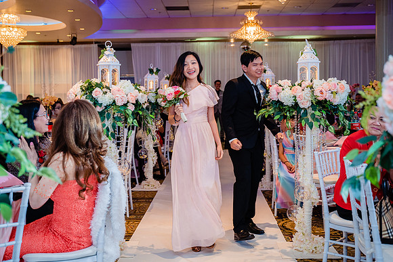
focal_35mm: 49
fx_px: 531
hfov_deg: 40.6
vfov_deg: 27.7
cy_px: 111
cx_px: 190
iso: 1250
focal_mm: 42
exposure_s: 1/160
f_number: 3.5
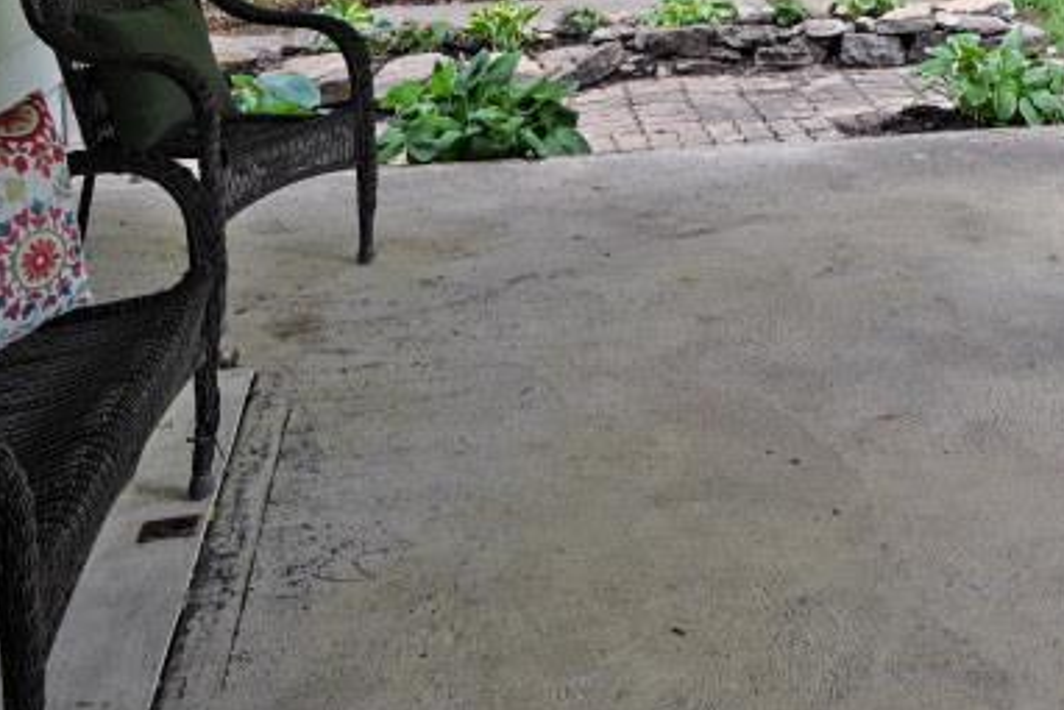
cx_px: 1006
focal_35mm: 55
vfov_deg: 21.3
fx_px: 1626
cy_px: -315
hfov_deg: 33.8
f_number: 5
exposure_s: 1/250
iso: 200
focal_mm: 14
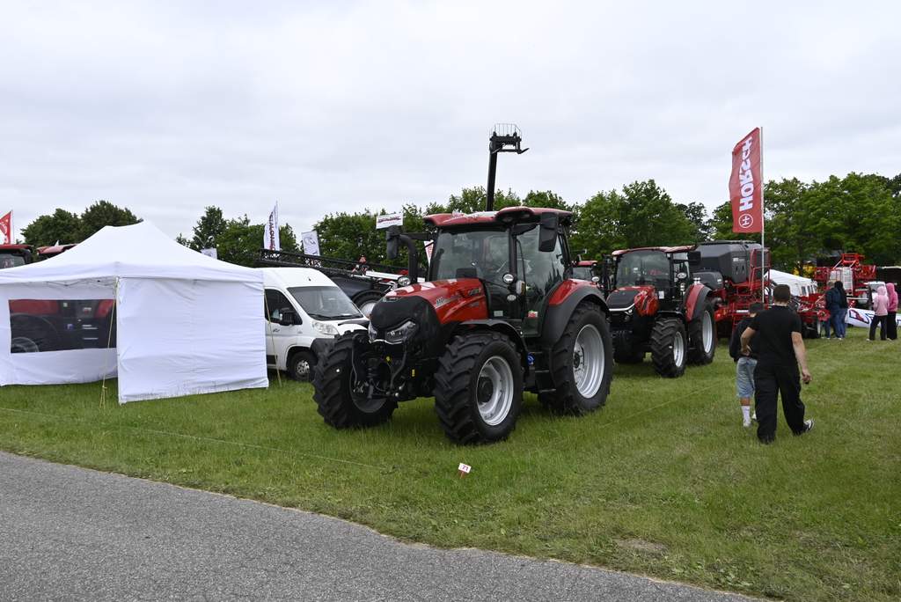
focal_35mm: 30
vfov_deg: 44.3
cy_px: 301
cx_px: 450
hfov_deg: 62.8
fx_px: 739
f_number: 8
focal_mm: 29.5
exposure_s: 1/250
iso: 250
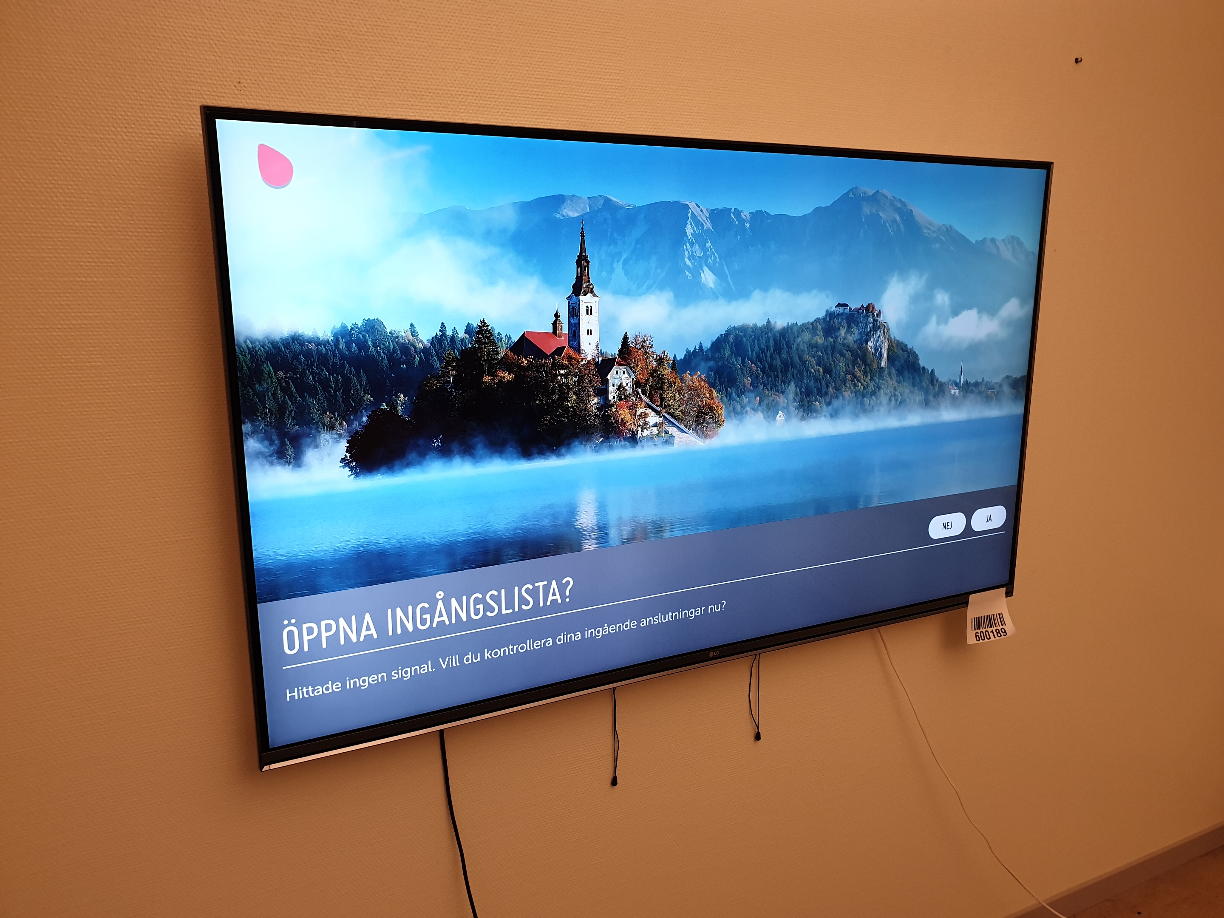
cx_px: 612
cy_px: 459
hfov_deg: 67.3
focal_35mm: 26
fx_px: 919
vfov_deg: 53.1
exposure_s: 1/60
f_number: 2.4
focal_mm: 4.3
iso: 160
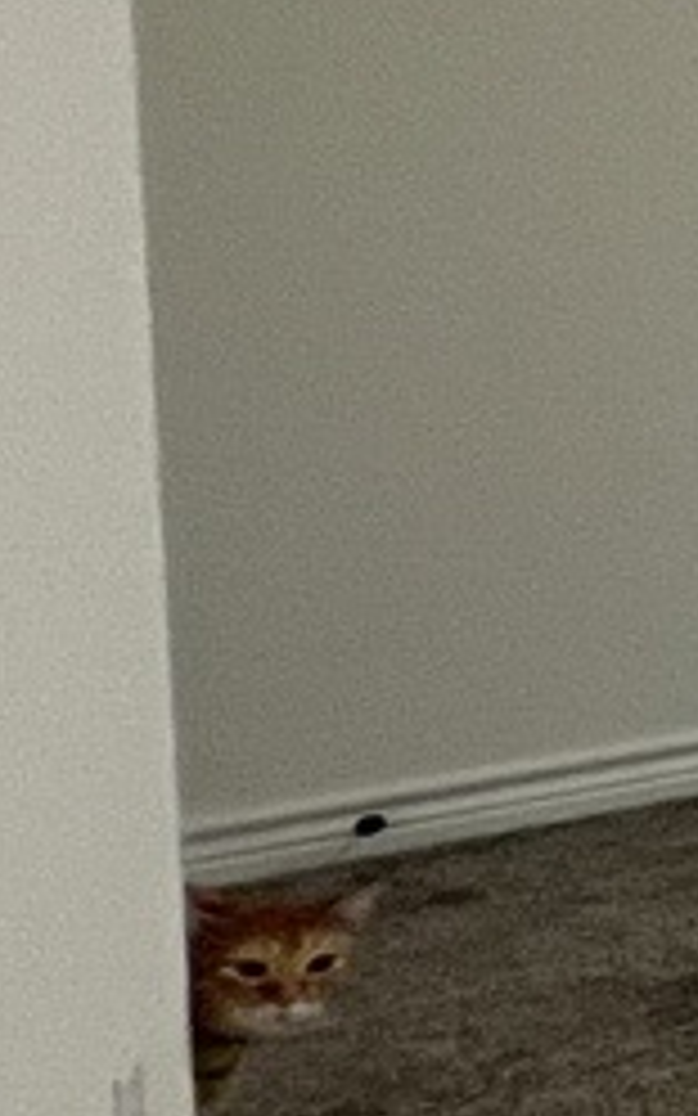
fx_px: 2435
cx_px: 2950
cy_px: -9
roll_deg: -0.7
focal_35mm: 80
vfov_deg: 24.6
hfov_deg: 7.7
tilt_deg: -4.7
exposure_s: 1/120
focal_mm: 1.57
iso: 200
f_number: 1.8
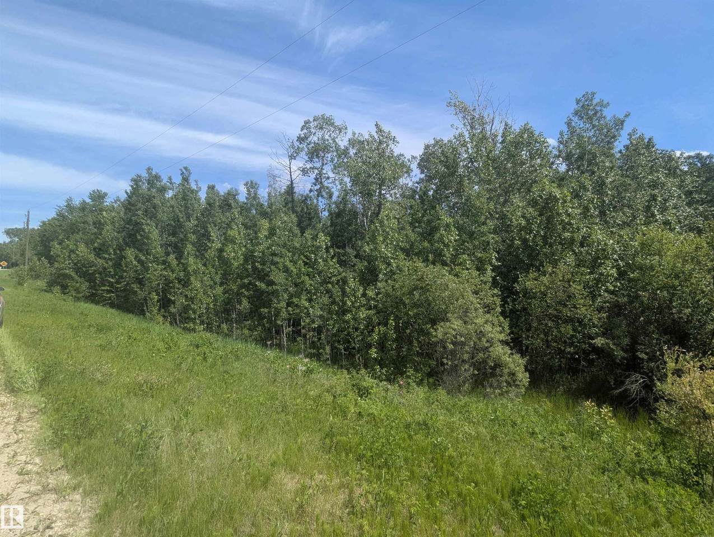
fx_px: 330
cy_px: 268
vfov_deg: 78.2
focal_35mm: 16
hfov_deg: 94.4
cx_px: 357
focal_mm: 2.35
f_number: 2.2
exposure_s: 1/1274
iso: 47
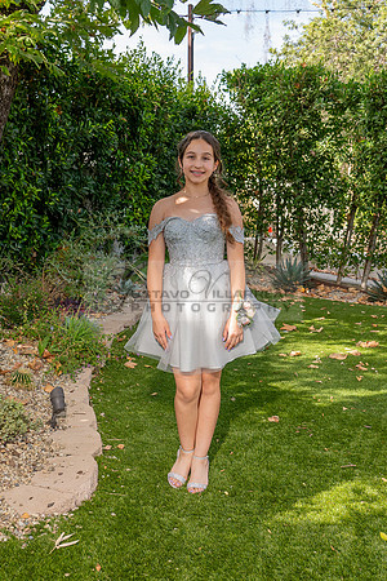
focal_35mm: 41
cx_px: 148
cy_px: 259
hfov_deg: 32.6
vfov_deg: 47.5
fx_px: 659
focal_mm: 24
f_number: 4
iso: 200
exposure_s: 1/400
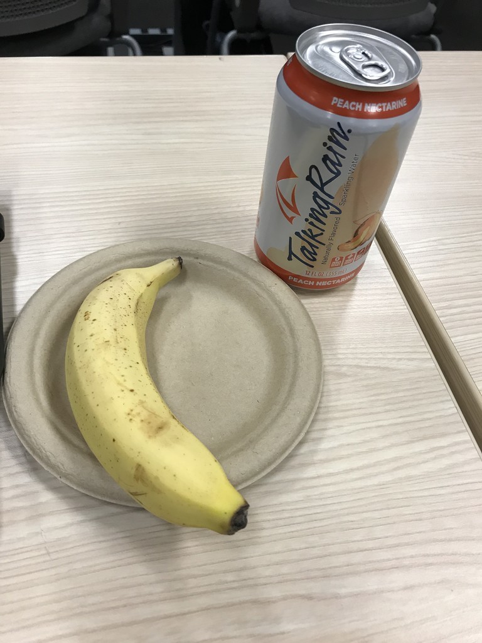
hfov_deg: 49.7
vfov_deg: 63.4
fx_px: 520
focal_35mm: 28
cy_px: 322
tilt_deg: -50.8
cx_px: 241
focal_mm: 3.99
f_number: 1.8
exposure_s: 1/30
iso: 32
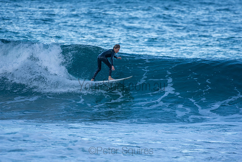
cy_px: 81
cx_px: 121
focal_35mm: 750
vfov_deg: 1.8
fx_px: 5043
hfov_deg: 2.7
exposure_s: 1/800
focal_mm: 500
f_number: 5.6
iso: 400
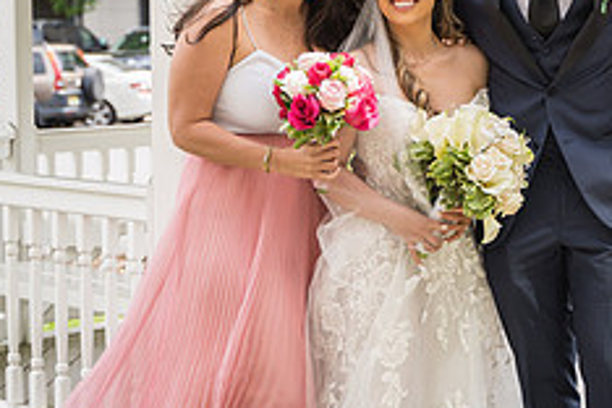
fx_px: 1870
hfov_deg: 18.0
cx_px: 641
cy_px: 156
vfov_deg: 12.4
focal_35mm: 110
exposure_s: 1/500
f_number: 2.8
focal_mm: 43
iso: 100
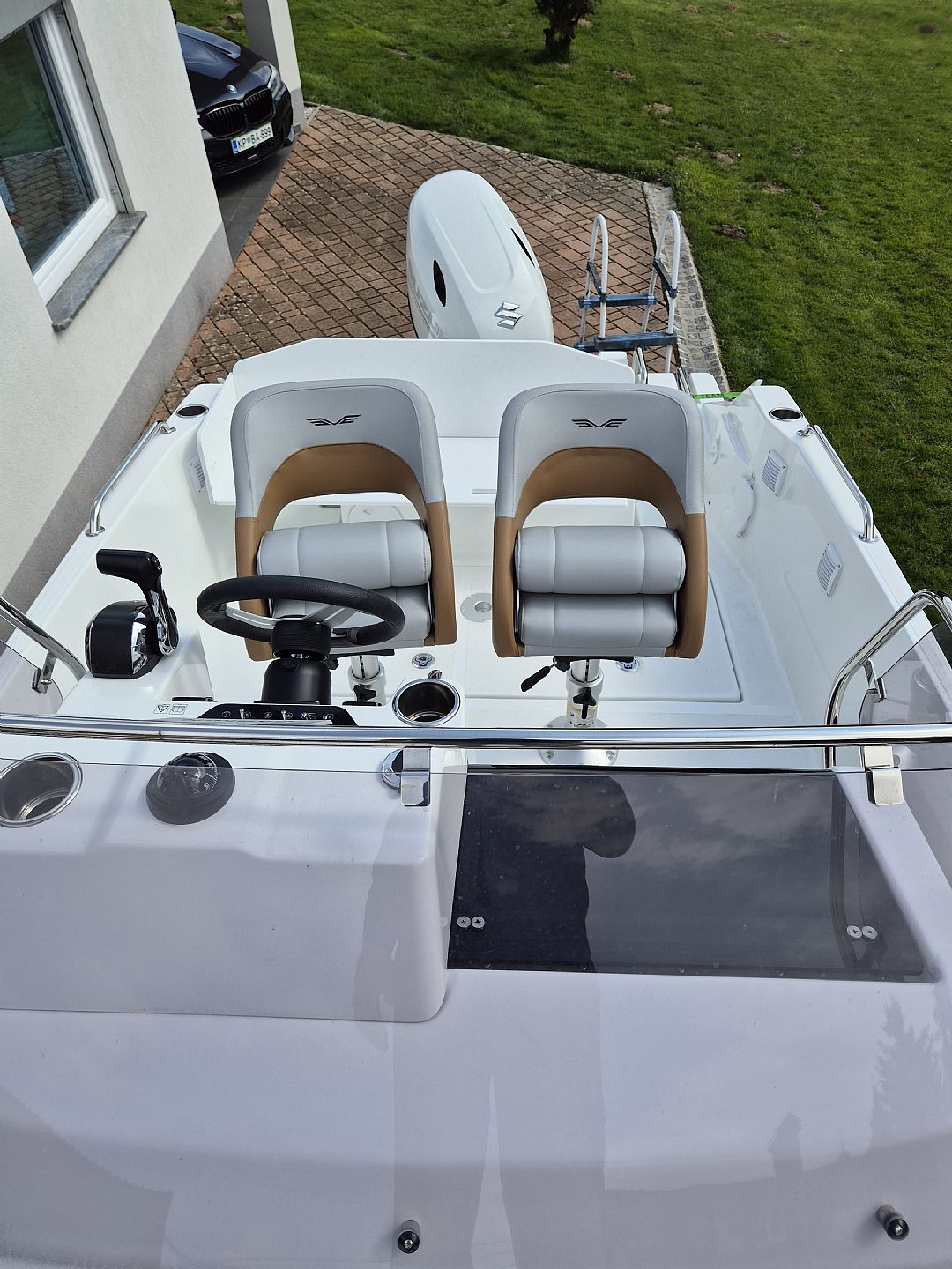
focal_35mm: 23
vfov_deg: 73.9
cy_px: 634
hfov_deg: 58.9
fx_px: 843
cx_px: 476
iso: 25
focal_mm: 5.4
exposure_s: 1/2004
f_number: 1.8
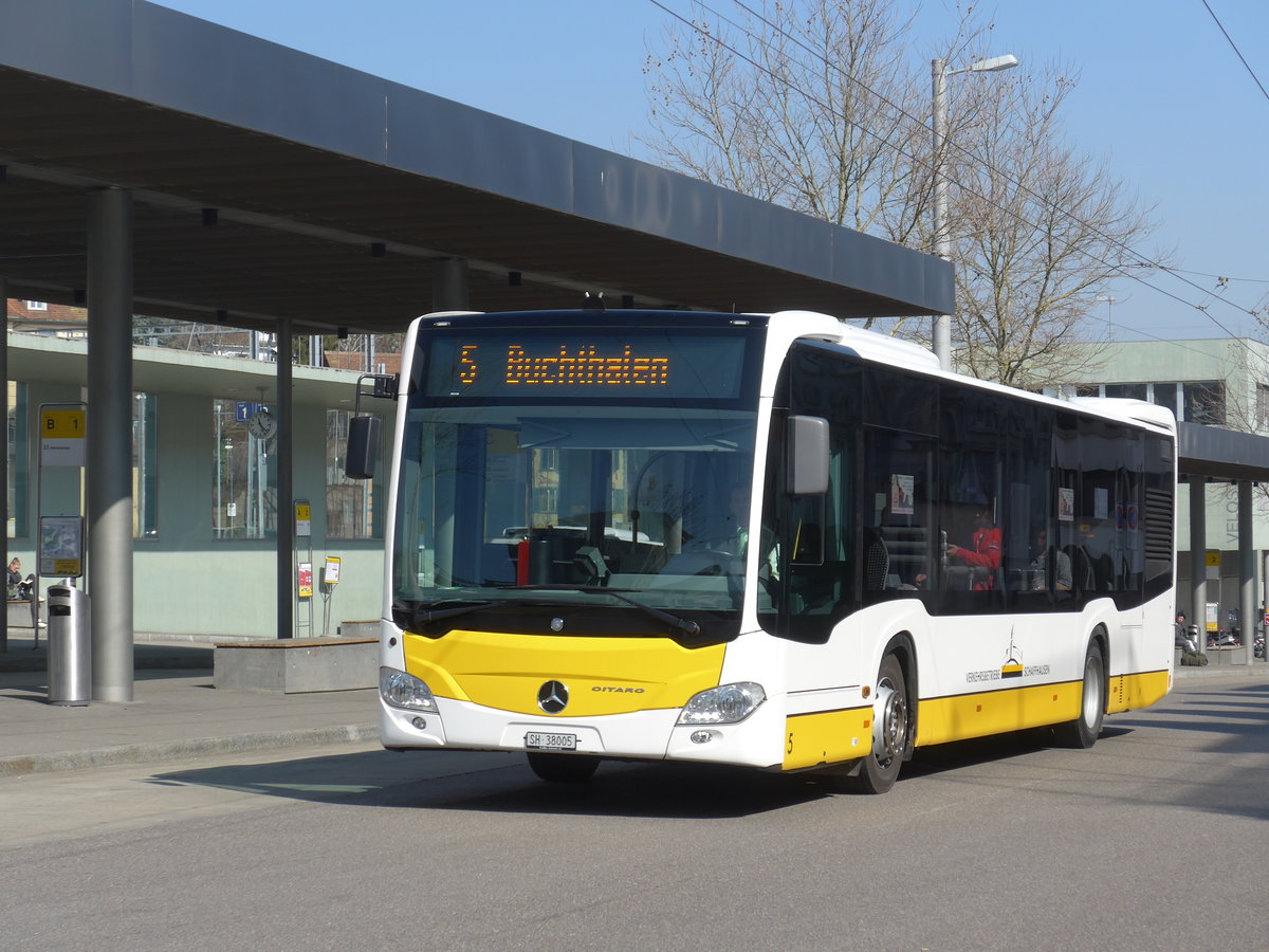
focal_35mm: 86
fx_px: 3153
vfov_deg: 17.2
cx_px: 634
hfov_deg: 22.8
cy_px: 476
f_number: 4.5
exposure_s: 1/500
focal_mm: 17
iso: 80
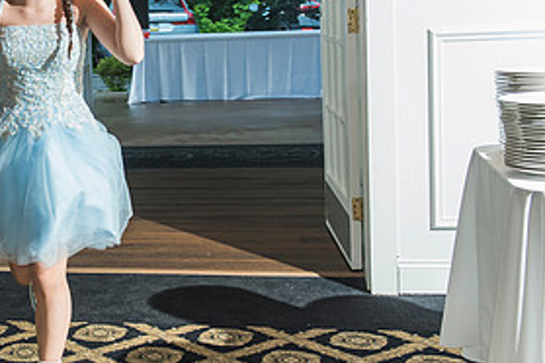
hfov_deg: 27.4
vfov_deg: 19.1
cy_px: 98
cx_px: 48
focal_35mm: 71
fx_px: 1075
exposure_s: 1/125
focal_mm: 32
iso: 500
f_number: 4
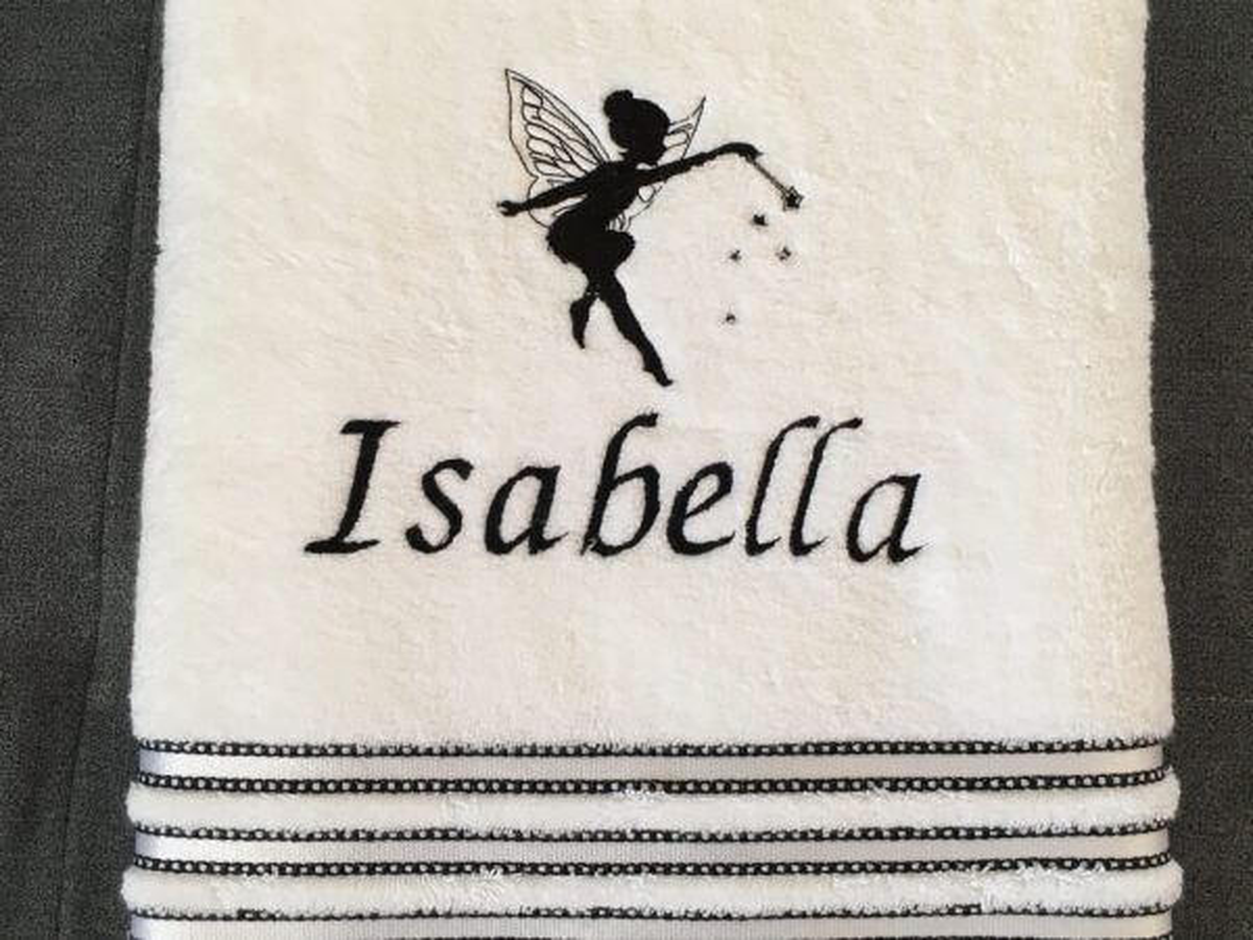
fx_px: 1050
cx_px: 626
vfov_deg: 48.2
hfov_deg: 61.7
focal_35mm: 29
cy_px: 470
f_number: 2.2
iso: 64
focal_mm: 4.15
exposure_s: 1/33
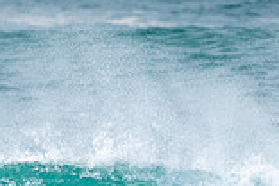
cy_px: 230
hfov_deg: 0.7
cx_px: 258
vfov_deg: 0.5
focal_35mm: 2783
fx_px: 21567
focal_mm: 500
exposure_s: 1/640
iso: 125
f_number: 5.6
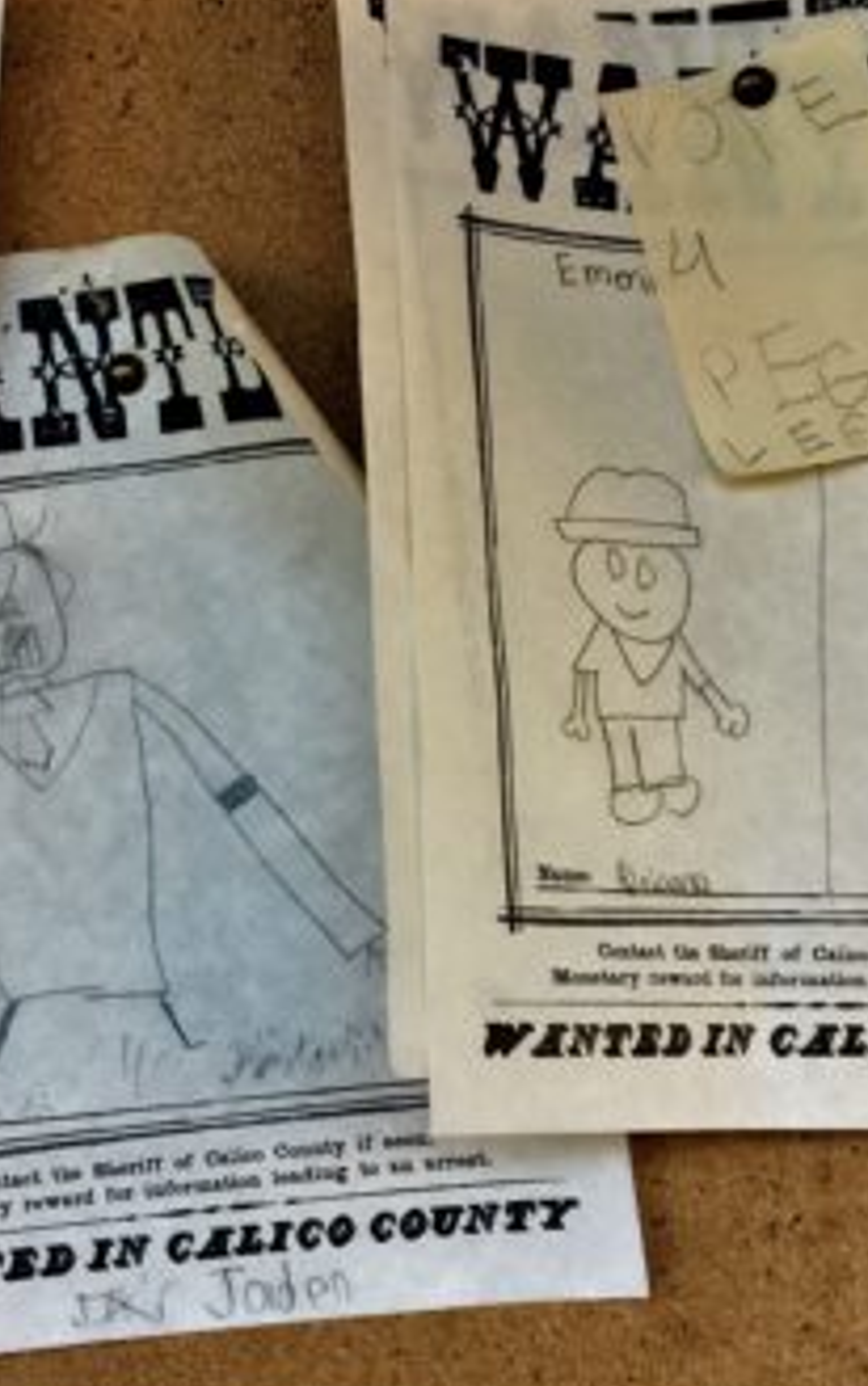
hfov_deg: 22.6
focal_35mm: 57
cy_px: 592
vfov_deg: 35.6
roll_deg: -2.9
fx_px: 2155
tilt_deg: +4.1
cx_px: 232
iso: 32
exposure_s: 1/40
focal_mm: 4.15
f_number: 2.2
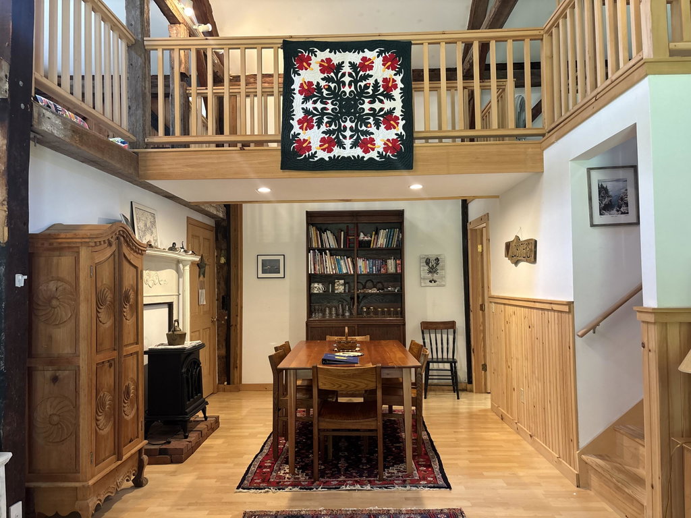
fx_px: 519
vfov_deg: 53.1
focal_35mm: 26
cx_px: 346
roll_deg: +0.9
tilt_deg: +1.6
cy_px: 259
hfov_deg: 67.3
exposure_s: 1/60
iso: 250
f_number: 1.6
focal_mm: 5.96
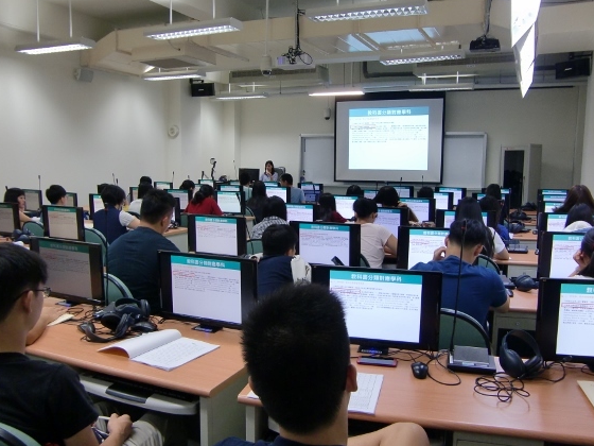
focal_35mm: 32
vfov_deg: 44.1
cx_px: 292
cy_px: 245
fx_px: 549
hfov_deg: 56.8
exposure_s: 1/60
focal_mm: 4.9
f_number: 2.6
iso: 160
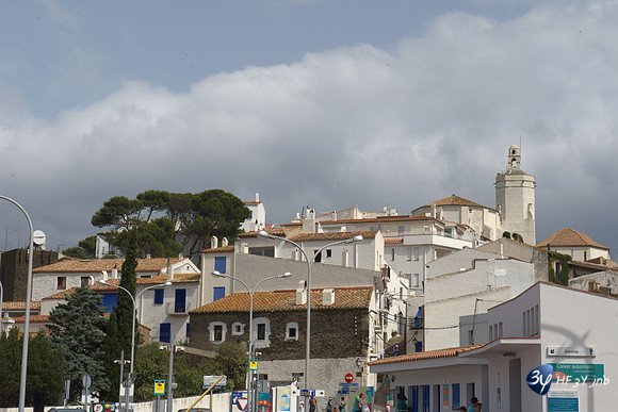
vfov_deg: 19.5
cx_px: 309
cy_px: 206
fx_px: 1202
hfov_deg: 28.8
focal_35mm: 70
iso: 400
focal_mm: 70
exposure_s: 1/800
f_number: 14
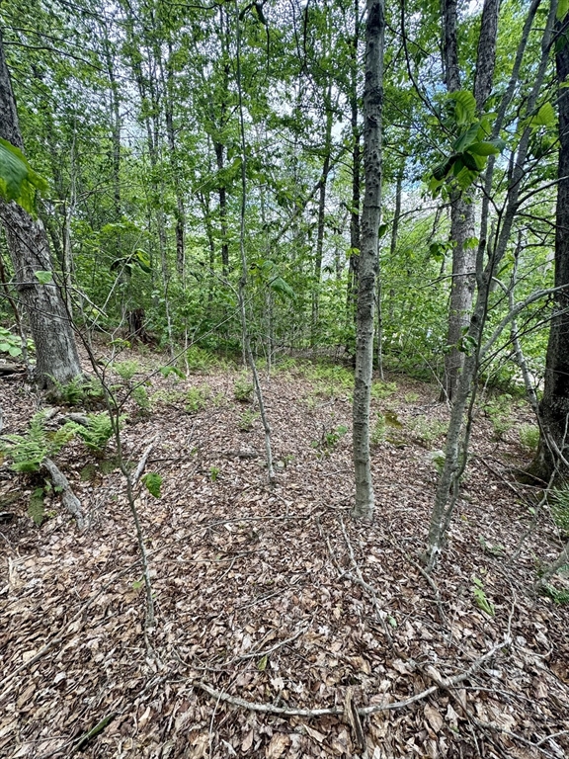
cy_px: 380
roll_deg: +4.2
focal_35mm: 14
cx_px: 284
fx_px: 307
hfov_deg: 85.7
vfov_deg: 102.1
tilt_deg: -12.2
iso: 40
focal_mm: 2.22
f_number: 2.2
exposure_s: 1/99
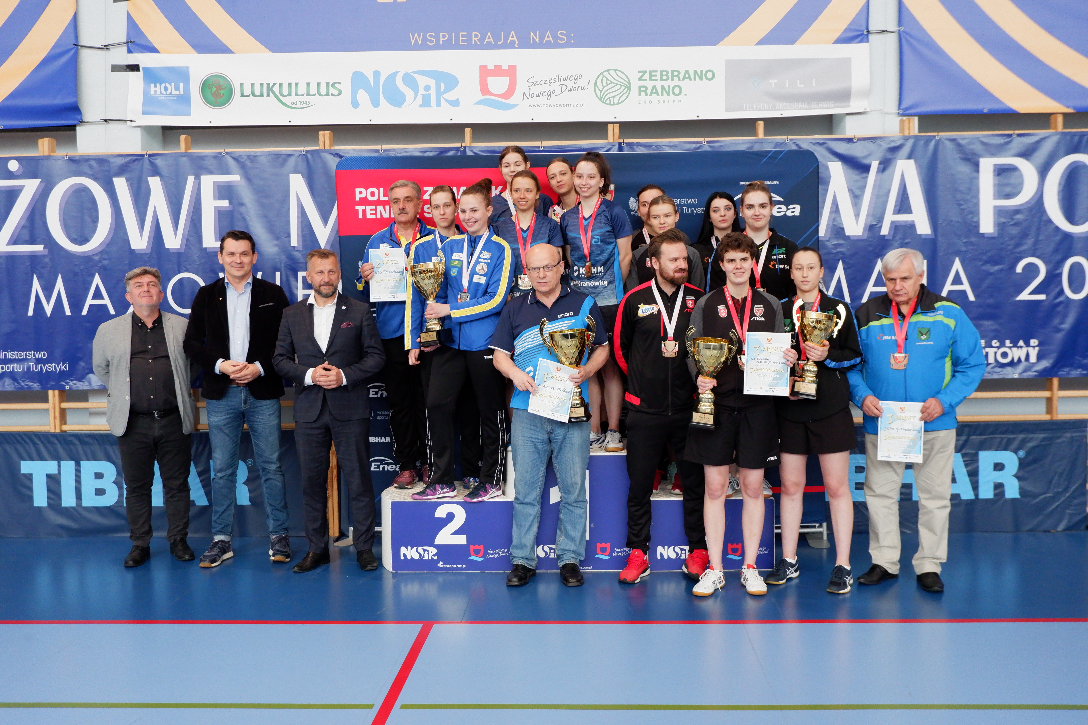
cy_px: 362
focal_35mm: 33
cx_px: 544
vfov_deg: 40.0
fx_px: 997
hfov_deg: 57.2
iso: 2500
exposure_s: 1/140
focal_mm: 22.8
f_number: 4.2
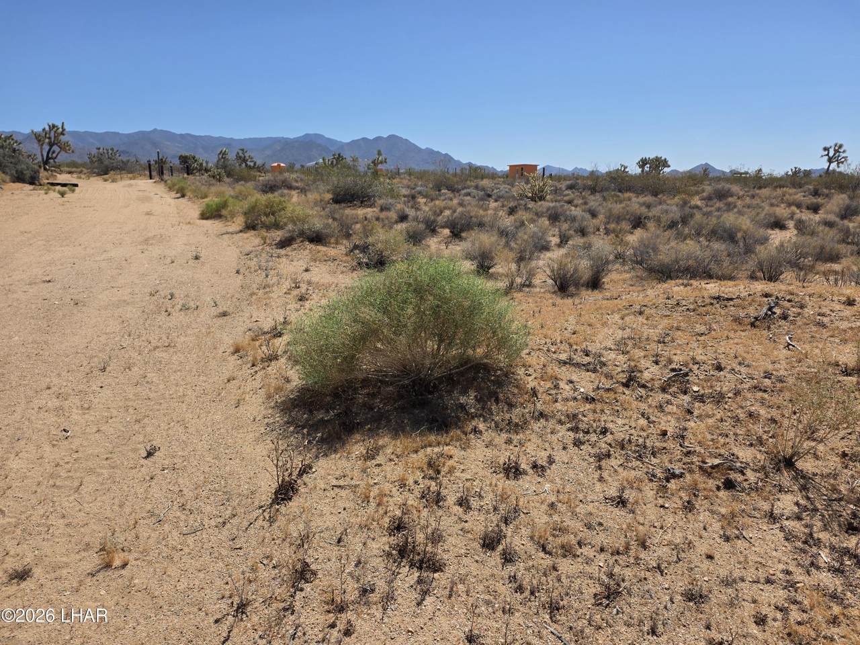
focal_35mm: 23
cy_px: 322
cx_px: 430
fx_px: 571
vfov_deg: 58.9
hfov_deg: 73.9
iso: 64
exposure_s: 1/7944
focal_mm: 6.25
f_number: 1.7
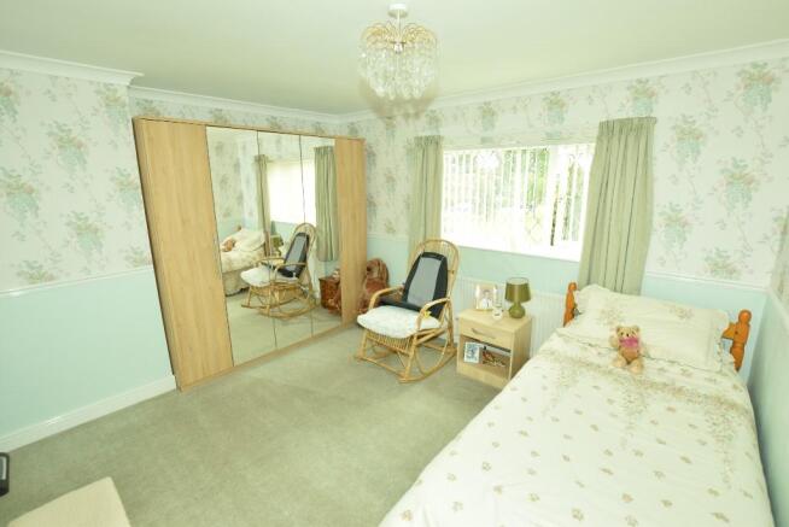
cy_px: 264
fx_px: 329
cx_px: 394
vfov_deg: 77.4
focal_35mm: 15
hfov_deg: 100.4
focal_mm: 10
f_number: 5.6
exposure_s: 1/100
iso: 400
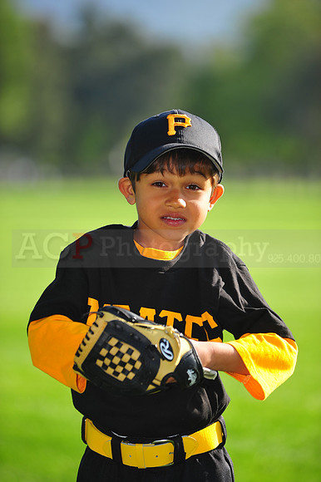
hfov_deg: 6.9
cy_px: 241
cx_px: 160
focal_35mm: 200
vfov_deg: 10.3
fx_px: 2678
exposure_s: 1/800
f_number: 4
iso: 200
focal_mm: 200
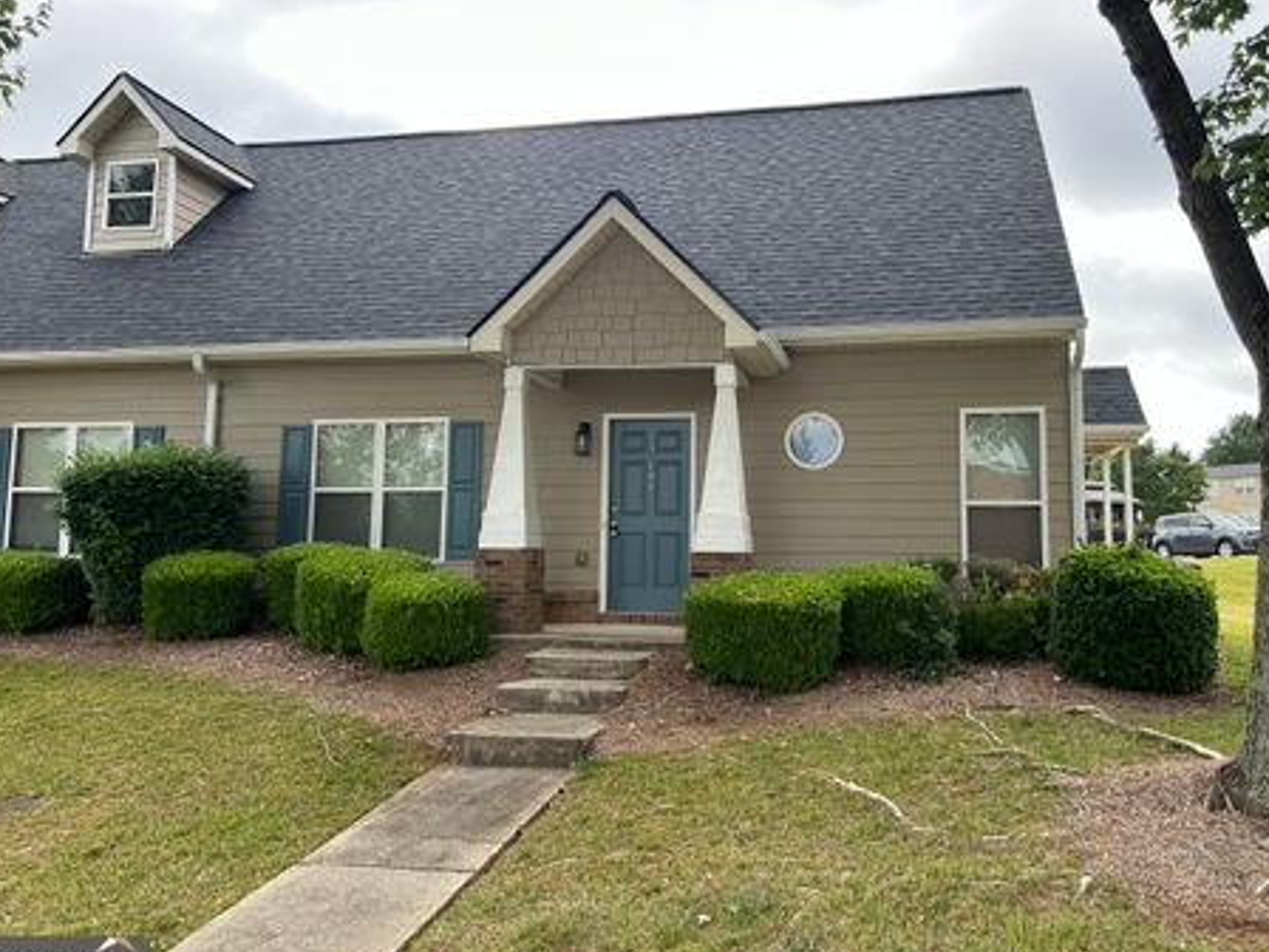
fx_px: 1063
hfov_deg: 61.5
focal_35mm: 29
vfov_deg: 48.2
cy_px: 458
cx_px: 694
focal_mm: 5.7
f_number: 1.5
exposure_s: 1/718
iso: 50
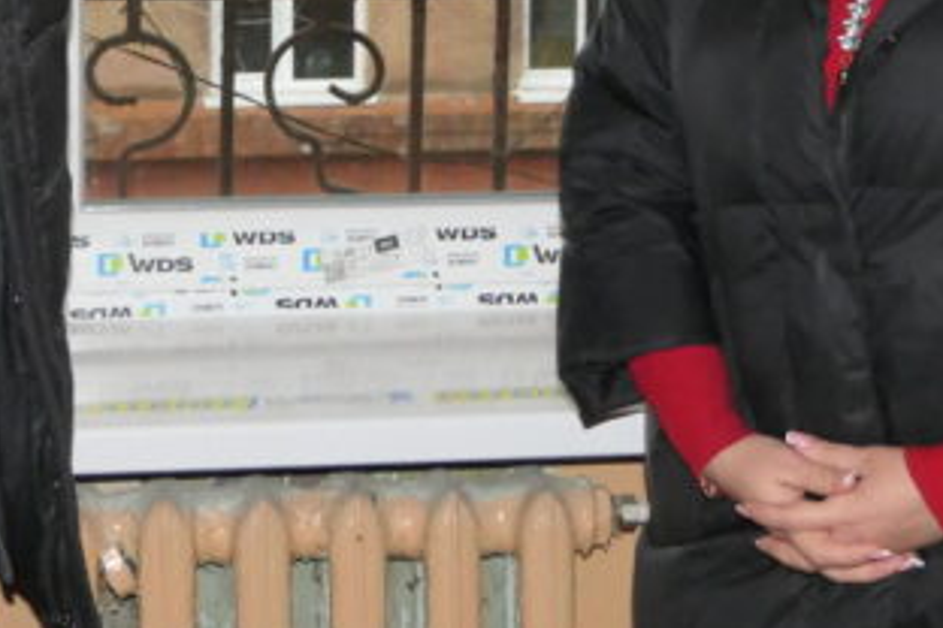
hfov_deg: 20.2
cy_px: -139
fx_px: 2645
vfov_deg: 13.2
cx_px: 423
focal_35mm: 101
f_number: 3.3
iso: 1600
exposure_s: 1/60
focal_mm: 12.7
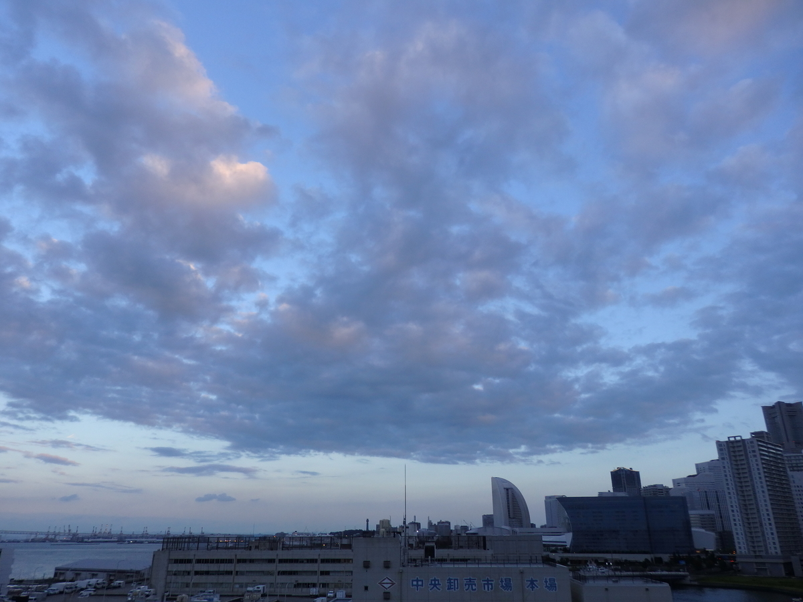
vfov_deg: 54.9
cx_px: 402
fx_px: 580
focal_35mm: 25
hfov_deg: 69.4
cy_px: 301
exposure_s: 1/200
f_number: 3
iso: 125
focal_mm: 4.5
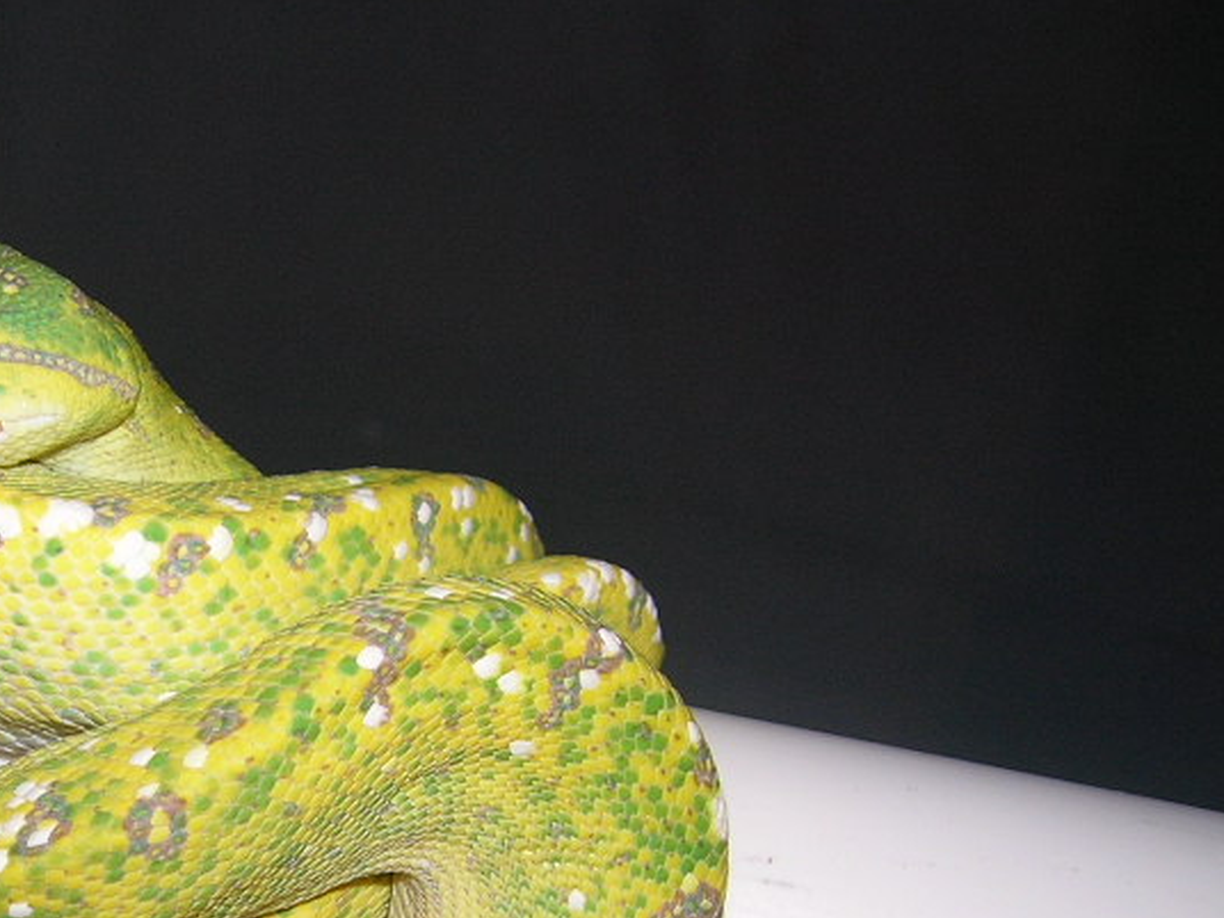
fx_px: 2298
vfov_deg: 22.0
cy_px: 834
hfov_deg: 28.8
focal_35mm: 65
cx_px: 151
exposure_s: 1/60.1
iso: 50
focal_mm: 5.7
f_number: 2.9
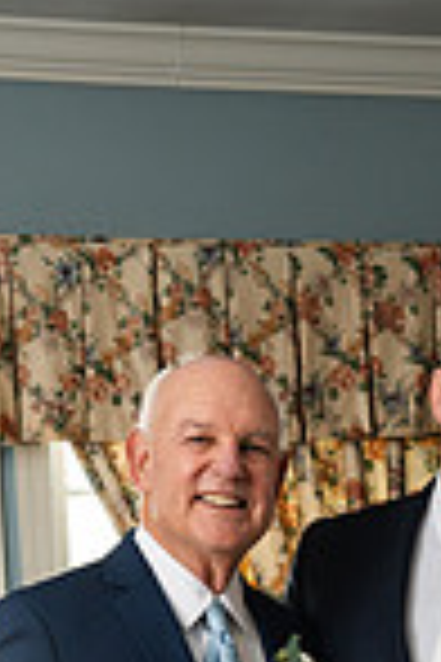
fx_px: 2076
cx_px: 472
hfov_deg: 12.0
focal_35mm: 113
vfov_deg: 16.8
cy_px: 928
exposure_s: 1/200
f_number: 4
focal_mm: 37
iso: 800
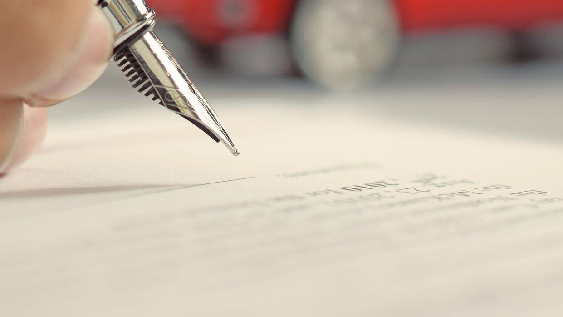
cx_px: 204
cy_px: -3
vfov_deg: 9.5
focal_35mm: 127
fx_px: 1896
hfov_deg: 16.9
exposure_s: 1/30
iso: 100
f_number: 3
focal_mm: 40
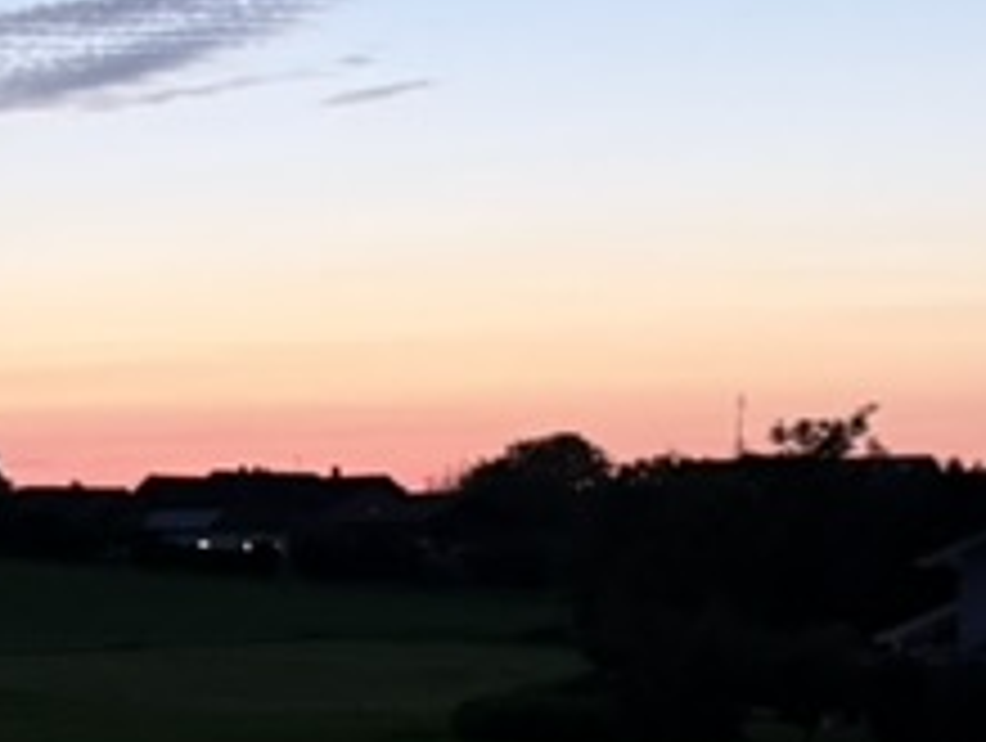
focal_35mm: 112
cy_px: 594
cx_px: -473
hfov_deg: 16.1
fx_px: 3195
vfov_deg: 13.2
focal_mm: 6.76
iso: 800
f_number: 1.78
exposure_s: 1/54
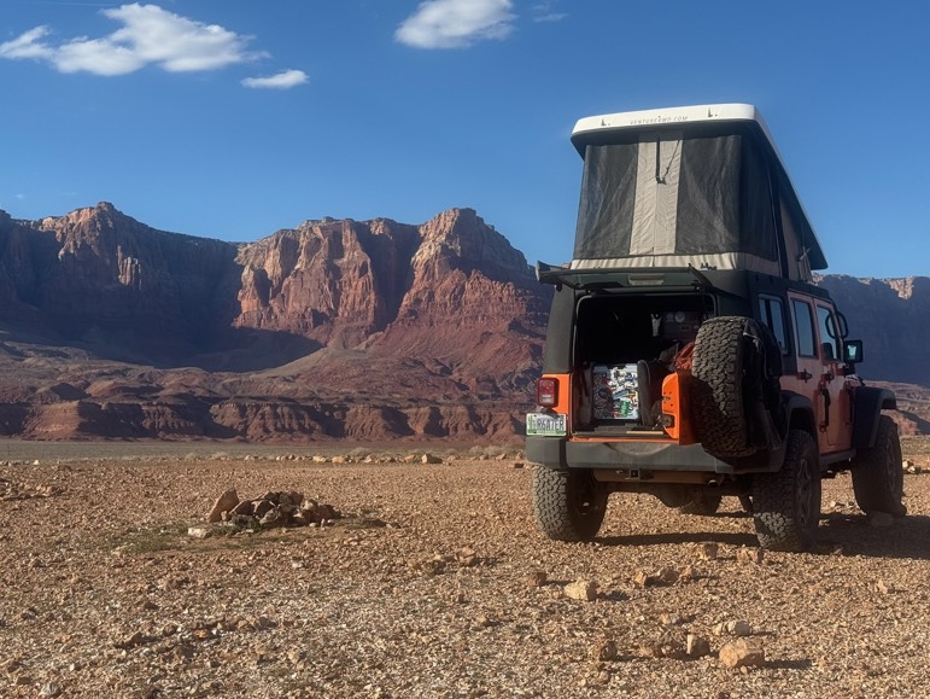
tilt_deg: +1.9
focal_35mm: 56
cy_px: 339
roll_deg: +0.1
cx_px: 524
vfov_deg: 26.1
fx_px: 1505
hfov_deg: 34.3
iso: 64
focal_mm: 6.76
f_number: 1.78
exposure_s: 1/4310
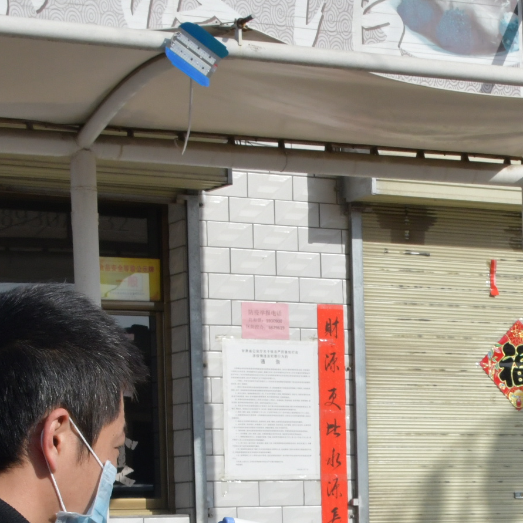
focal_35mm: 126
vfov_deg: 13.5
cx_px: 539
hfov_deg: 13.6
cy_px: 629
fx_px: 2154
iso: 800
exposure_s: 1/1000
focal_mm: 32
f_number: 16
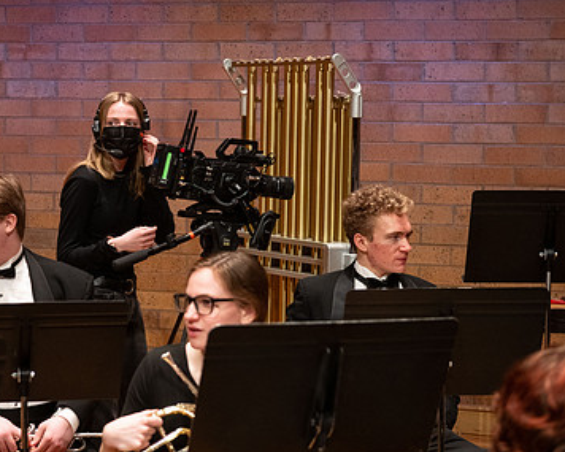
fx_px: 1790
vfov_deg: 14.4
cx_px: 122
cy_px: 180
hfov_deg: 17.8
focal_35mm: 107
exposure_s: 1/160
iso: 2500
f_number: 4.5
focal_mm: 70
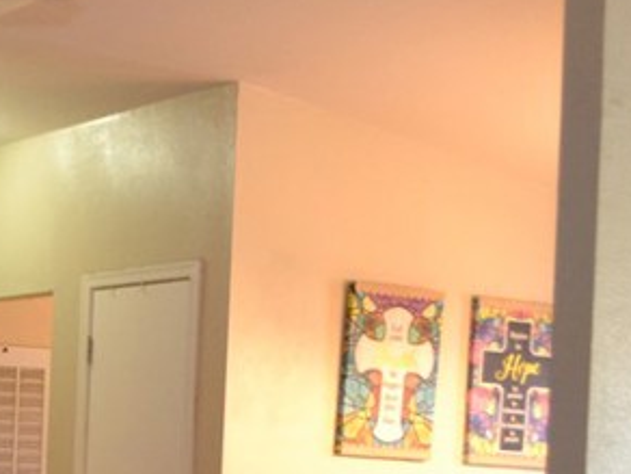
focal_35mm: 91
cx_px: -378
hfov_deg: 18.5
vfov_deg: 15.9
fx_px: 1659
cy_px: 469
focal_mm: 18
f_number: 3.5
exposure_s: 1/60
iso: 2200
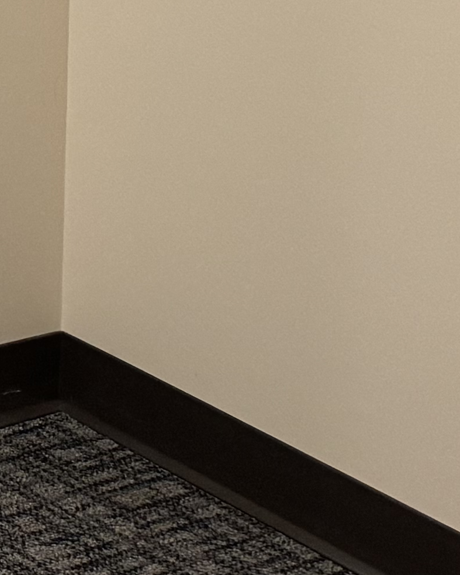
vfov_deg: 12.6
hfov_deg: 9.3
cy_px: -550
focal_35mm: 136
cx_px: -867
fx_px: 2315
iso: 250
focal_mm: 6.8
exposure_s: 1/60
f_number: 1.8
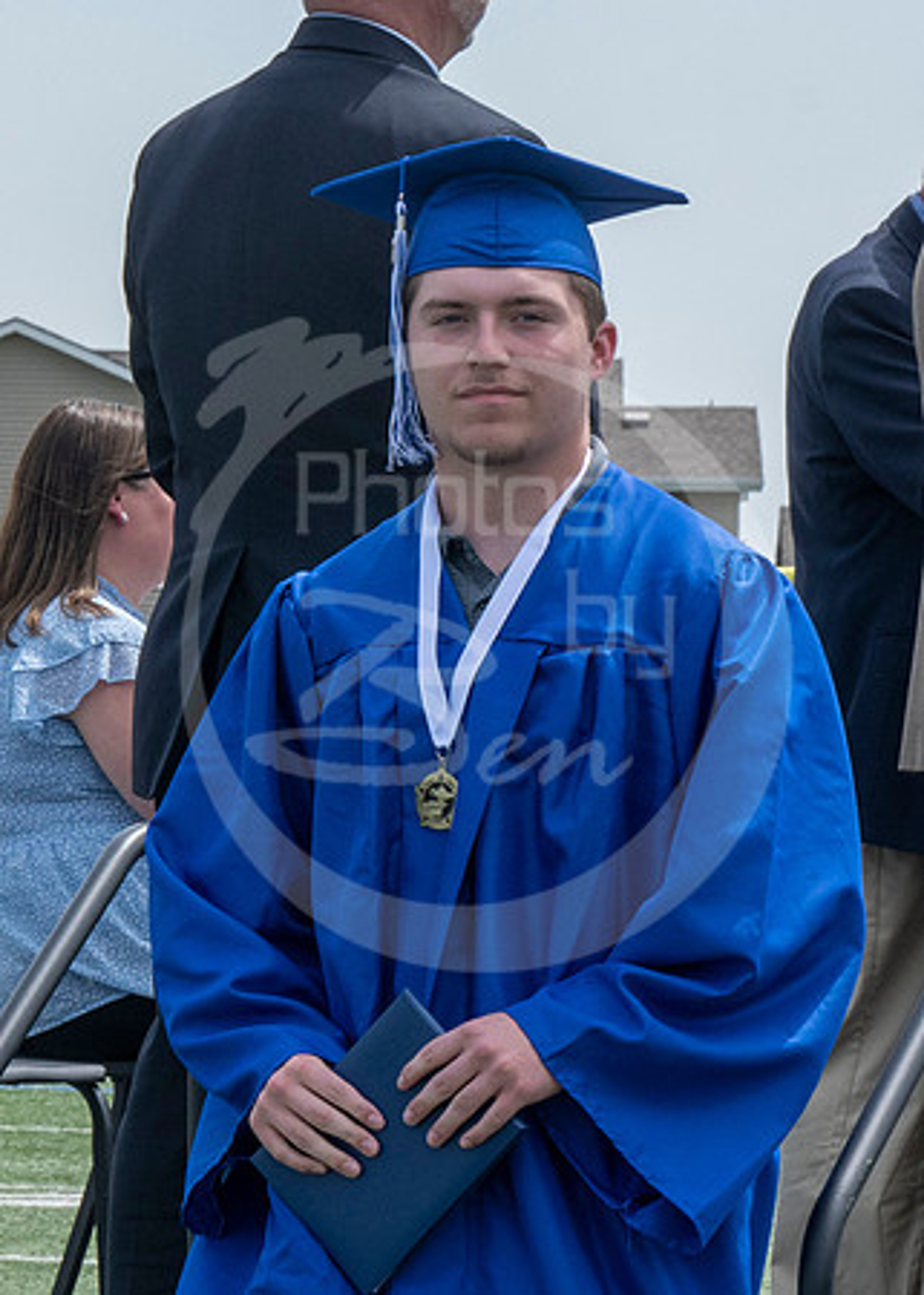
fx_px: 10091
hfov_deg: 5.2
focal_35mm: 274
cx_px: -18
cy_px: 626
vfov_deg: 7.3
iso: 200
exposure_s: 1/250
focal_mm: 70
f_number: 13
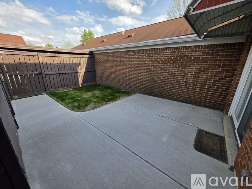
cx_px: 126
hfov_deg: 106.2
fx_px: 95
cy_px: 94
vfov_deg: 89.9
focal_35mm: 13
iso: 80
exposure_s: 1/2000
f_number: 1.9
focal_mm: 2.2
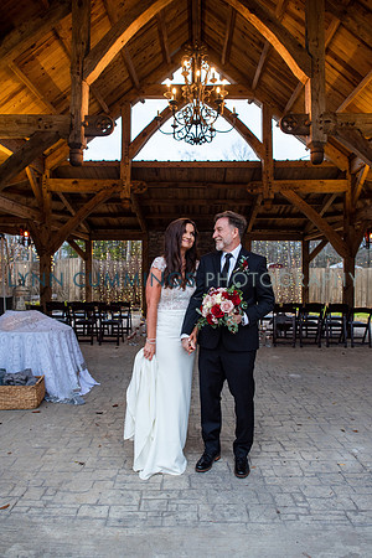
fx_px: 372
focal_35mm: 24
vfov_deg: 73.7
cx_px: 186
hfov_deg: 53.1
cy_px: 279
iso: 500
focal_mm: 24
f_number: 3.5
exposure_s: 1/100
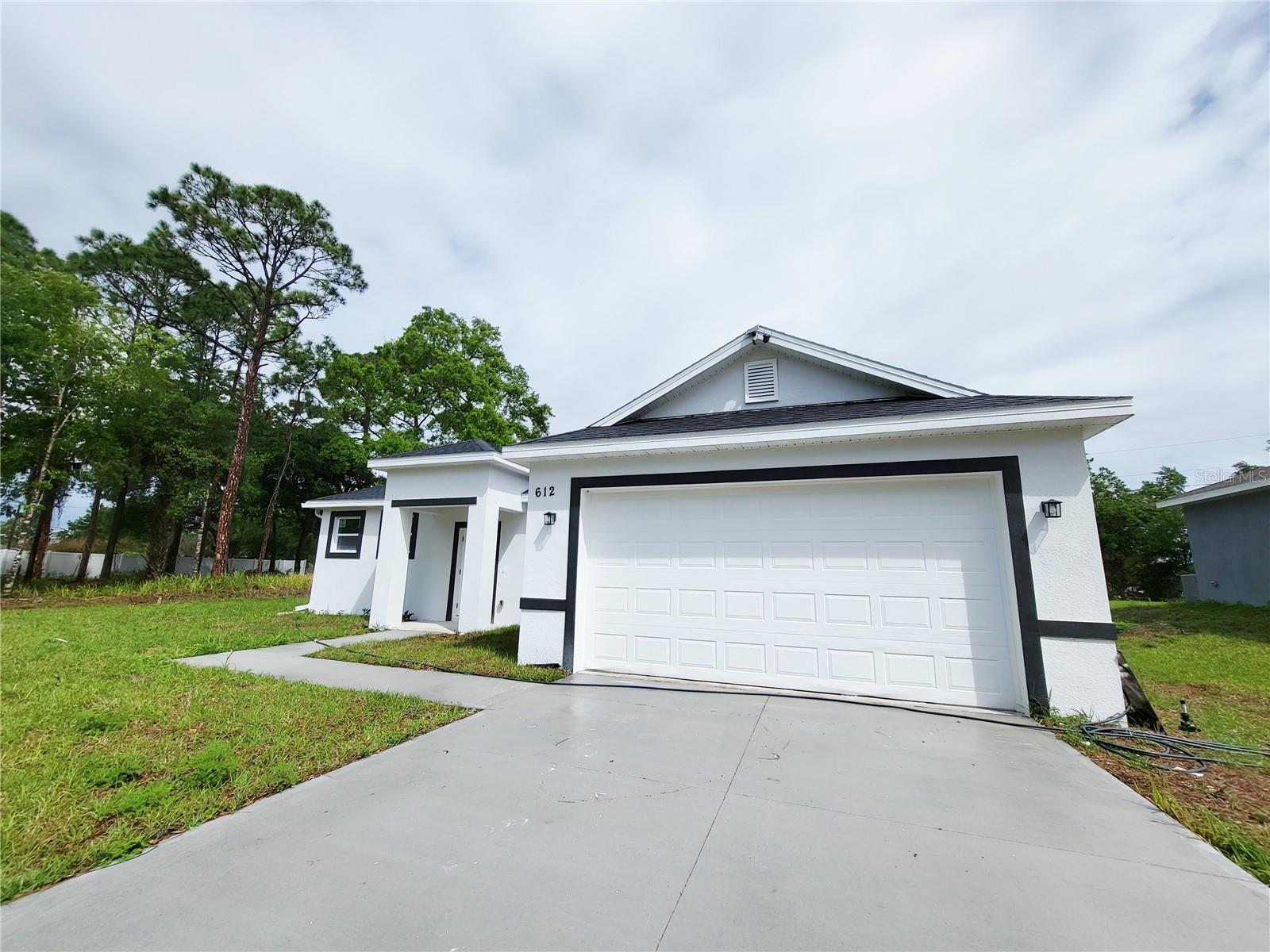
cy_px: 476
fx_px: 477
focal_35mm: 13
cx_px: 635
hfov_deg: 106.2
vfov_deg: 89.9
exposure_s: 1/2232
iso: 32
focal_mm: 1.74
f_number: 2.2
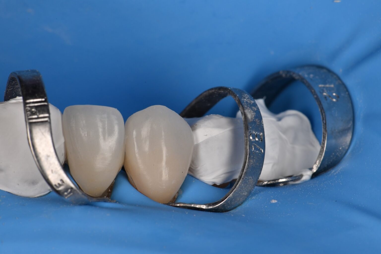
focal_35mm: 126
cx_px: 190
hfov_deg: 16.3
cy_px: 127
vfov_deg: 10.9
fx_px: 1333
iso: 200
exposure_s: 1/160
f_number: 32
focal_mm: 105
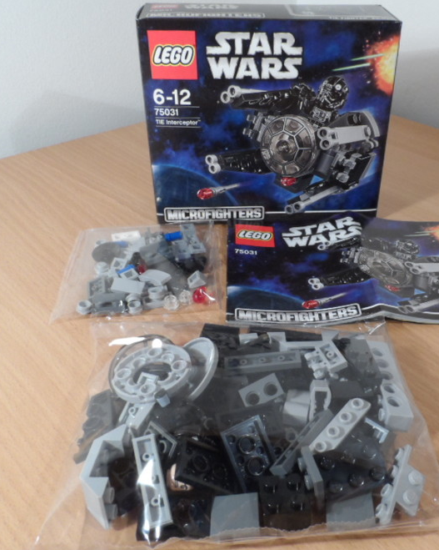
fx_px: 520
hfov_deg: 45.3
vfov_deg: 55.7
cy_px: 274
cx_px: 283
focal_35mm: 32
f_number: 3.2
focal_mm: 4
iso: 200
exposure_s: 1/20
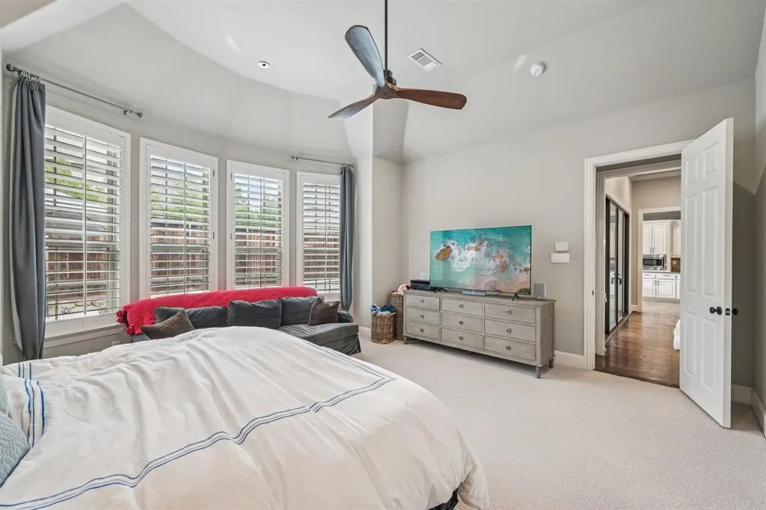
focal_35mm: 15
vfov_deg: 77.3
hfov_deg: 100.4
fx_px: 319
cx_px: 383
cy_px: 255
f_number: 8
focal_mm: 15
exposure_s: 1/25
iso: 400
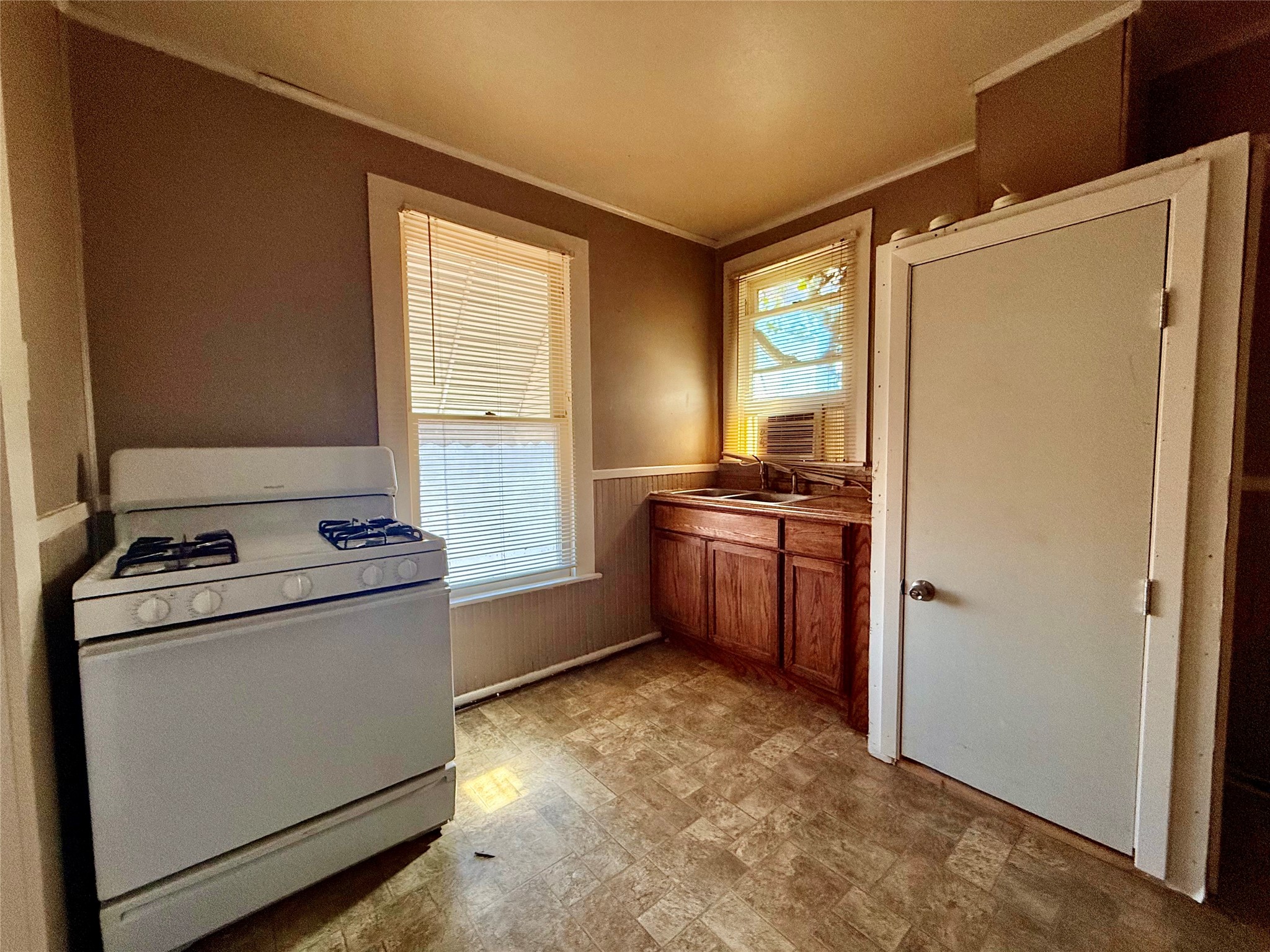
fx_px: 514
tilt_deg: -3.9
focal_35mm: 14
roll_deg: +0.9
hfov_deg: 102.1
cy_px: 476
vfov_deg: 85.7
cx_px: 635
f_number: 2.2
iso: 160
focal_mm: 2.22
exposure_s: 1/99
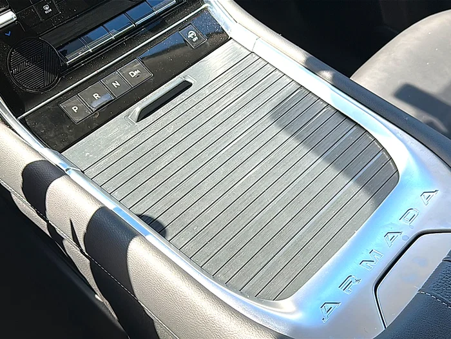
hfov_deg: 55.4
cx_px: 226
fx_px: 430
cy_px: 170
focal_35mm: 33
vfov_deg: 42.9
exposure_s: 1/552
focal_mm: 6.86
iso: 80
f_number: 1.78
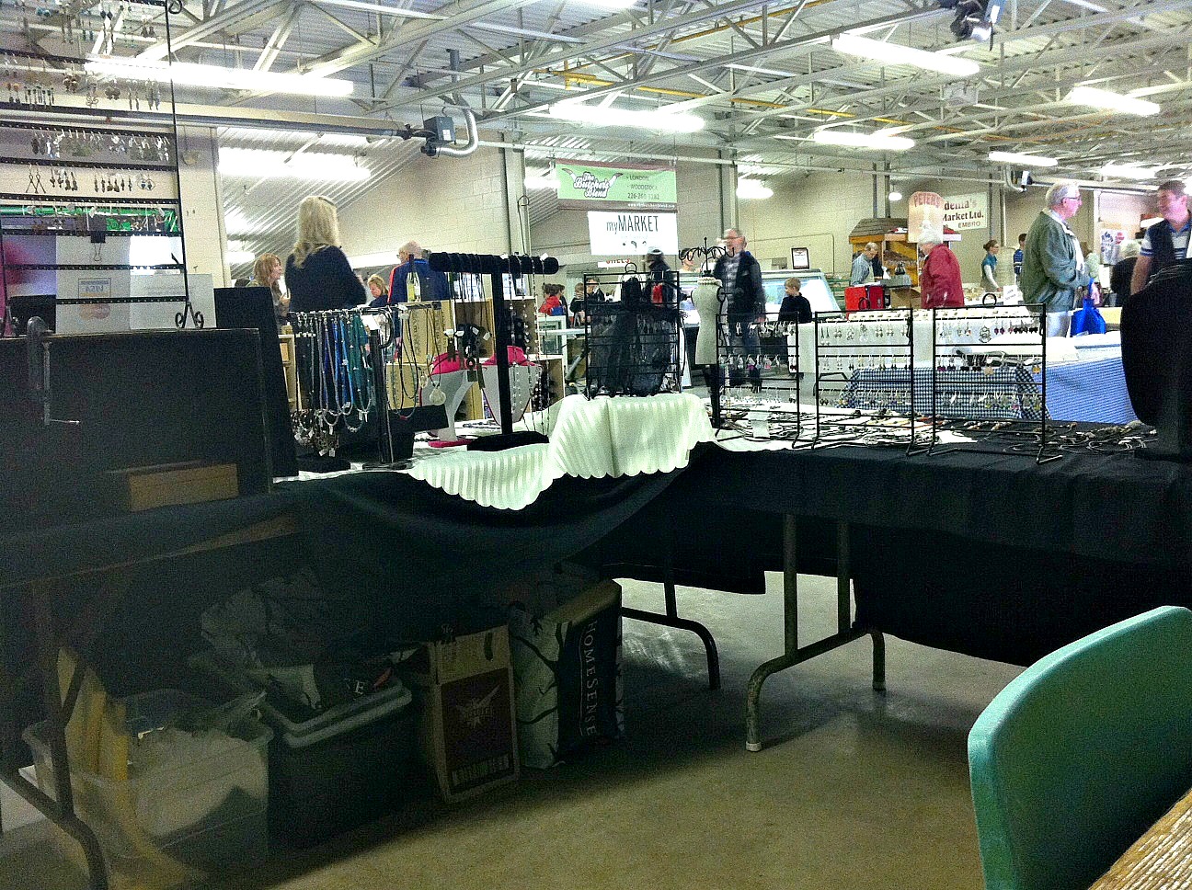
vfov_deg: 40.6
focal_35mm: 35
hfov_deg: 52.7
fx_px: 1203
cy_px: 445
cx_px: 596
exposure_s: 1/15
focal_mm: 3.85
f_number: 2.8
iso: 250
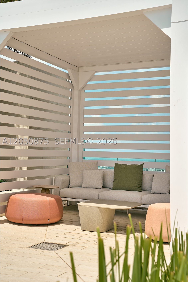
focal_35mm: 49
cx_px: 94
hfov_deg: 27.5
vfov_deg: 40.3
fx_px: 384
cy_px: 141
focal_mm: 49
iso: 125
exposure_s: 1/1000
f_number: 10
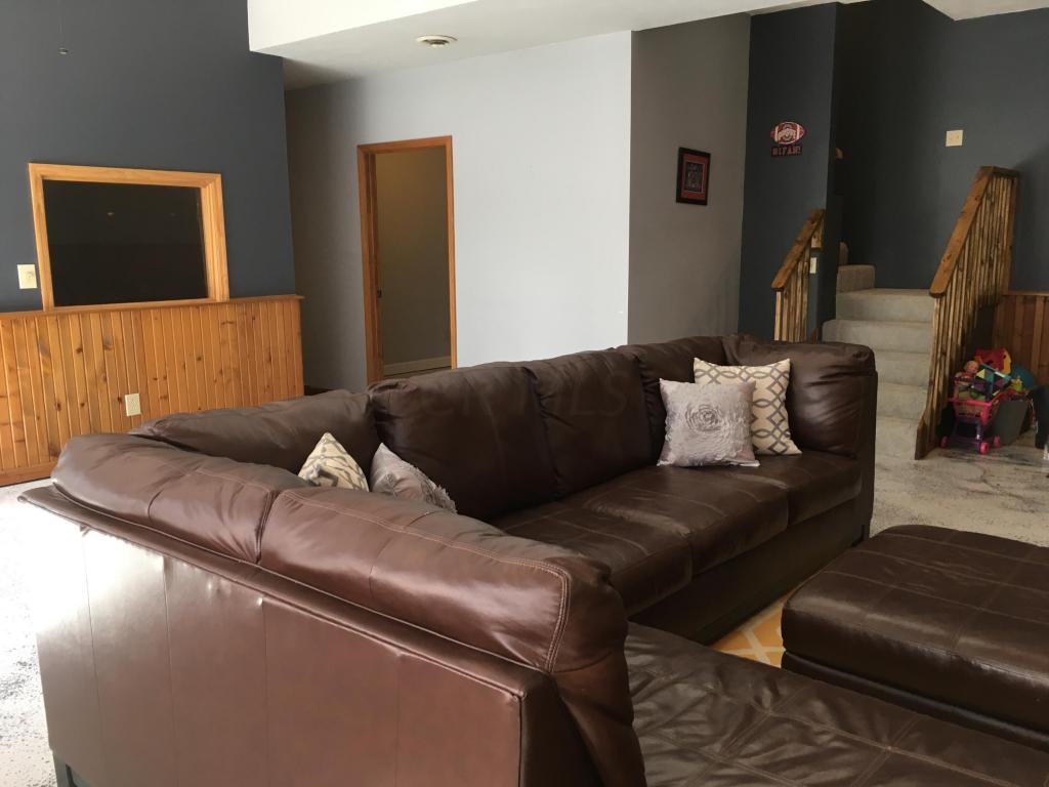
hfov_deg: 61.7
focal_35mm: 29
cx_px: 524
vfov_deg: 48.2
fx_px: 879
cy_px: 394
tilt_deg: -9.7
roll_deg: +1.4
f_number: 2.2
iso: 64
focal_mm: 4.15
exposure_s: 1/30
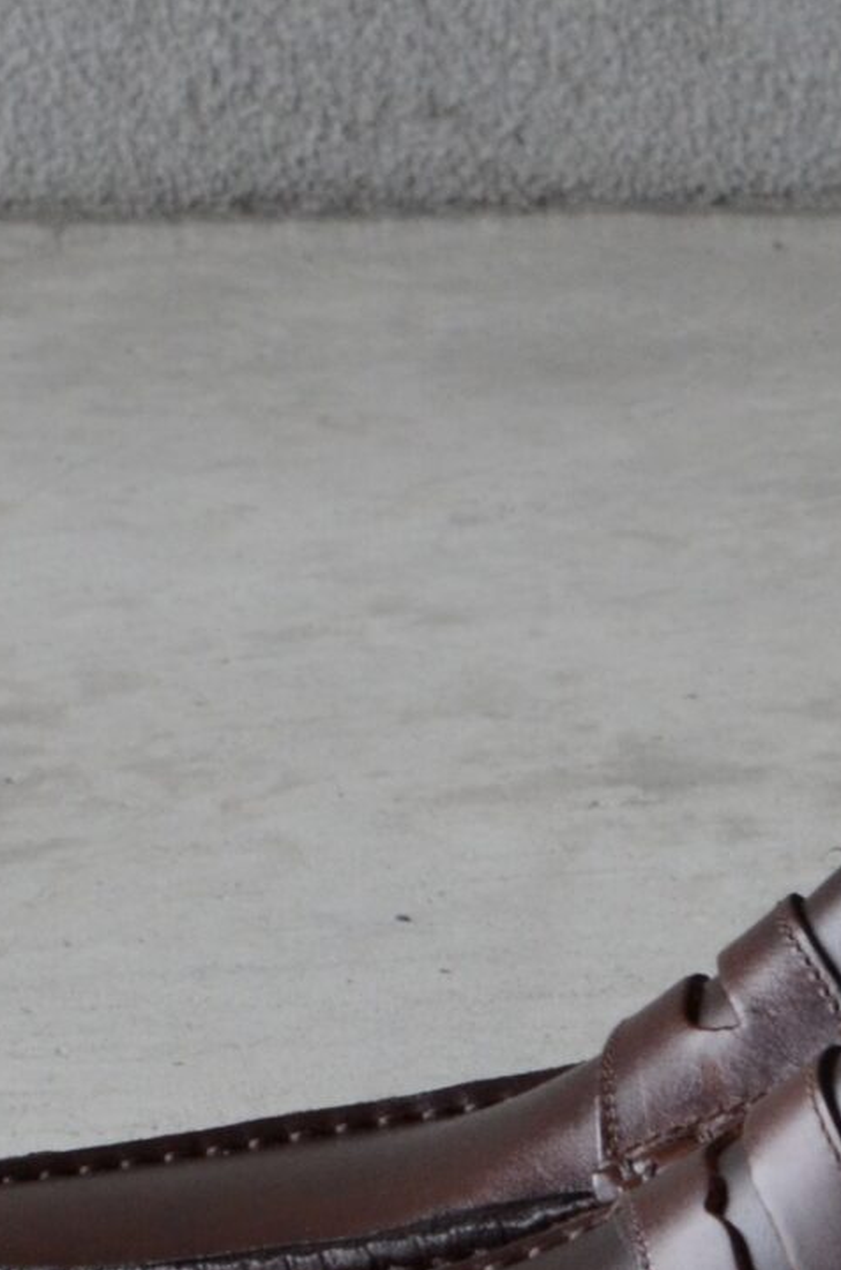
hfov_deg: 5.1
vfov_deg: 7.7
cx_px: 969
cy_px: 869
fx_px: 9401
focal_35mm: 267
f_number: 13
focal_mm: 50
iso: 1250
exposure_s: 1/50
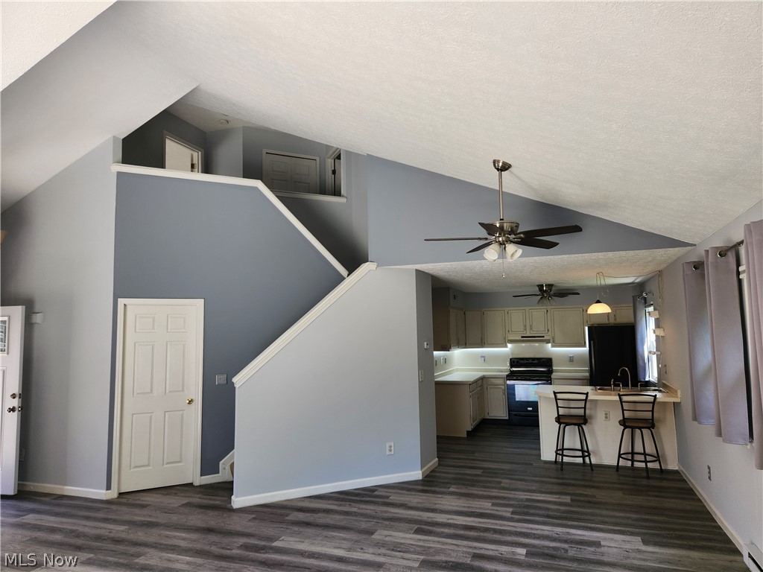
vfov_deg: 58.9
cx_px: 382
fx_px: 507
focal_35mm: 23
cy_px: 286
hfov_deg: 73.9
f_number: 1.8
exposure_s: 1/180
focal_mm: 5.4
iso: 64
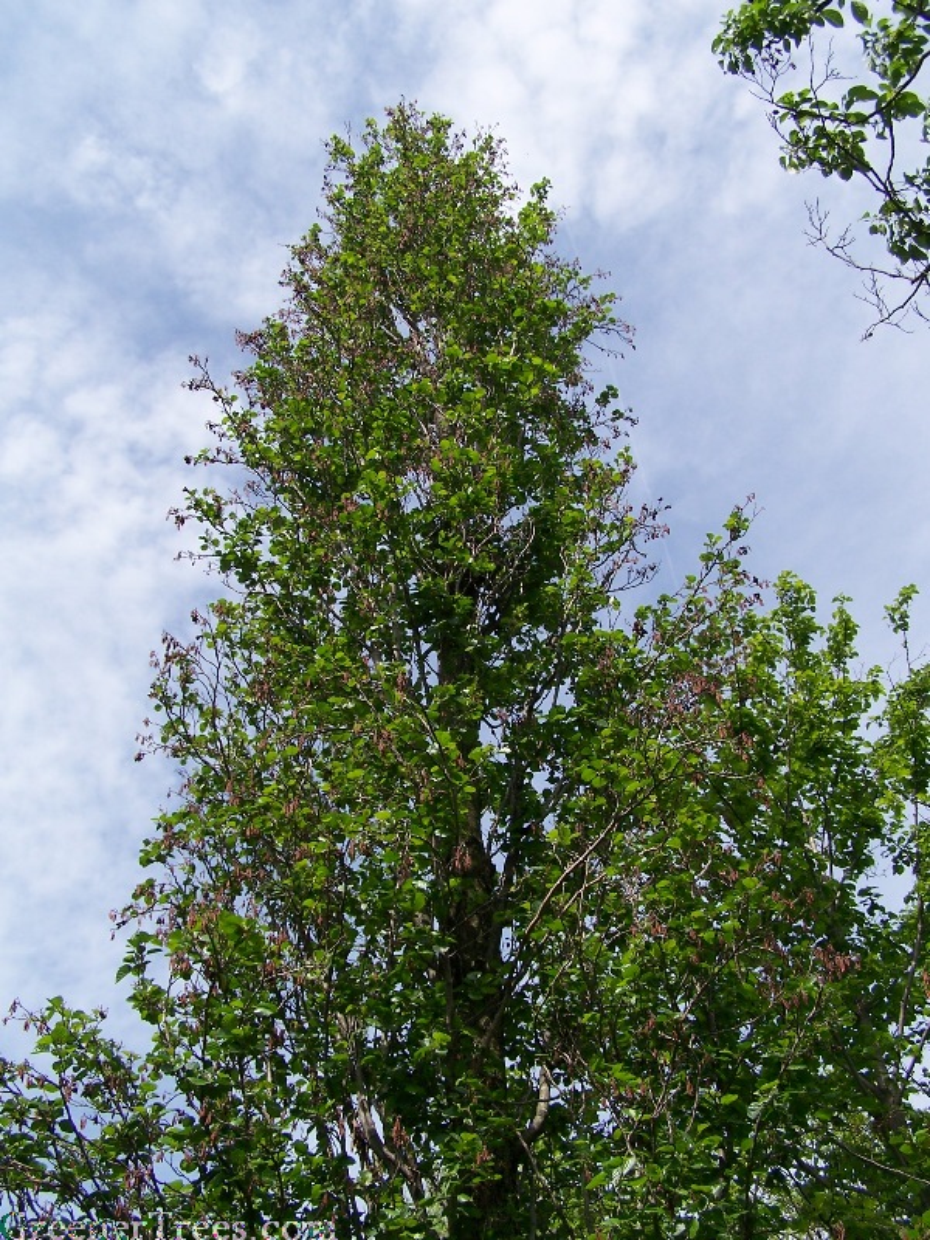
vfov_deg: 49.0
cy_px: 620
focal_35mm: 38
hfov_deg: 37.7
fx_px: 1361
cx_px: 465
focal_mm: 6.3
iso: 80
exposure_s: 1/640
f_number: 4
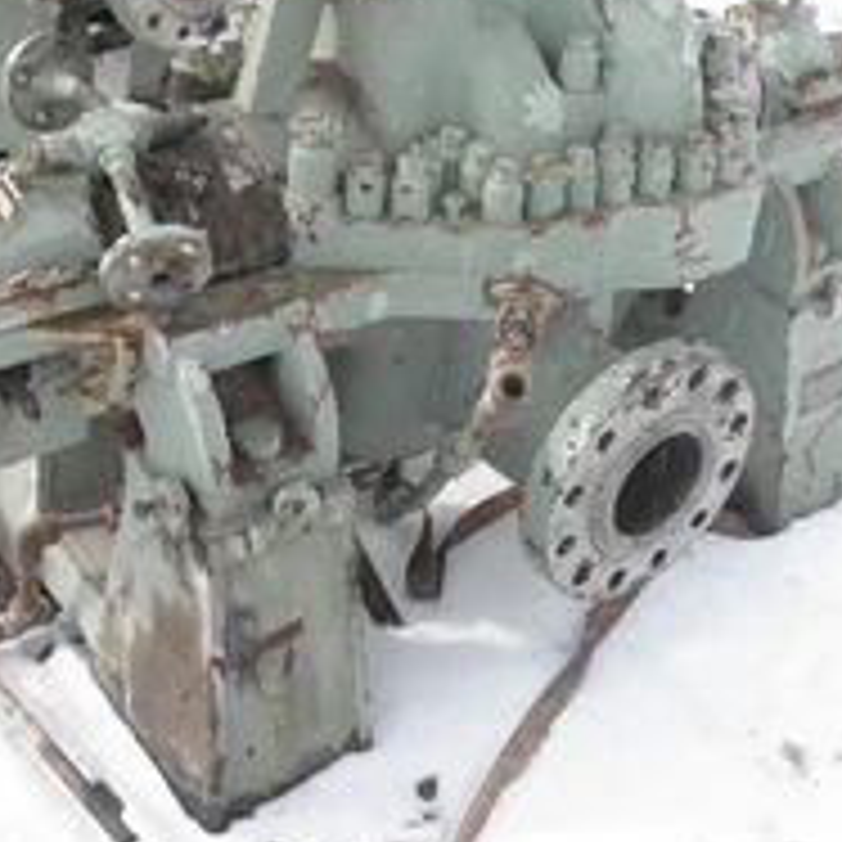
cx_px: 423
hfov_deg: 32.2
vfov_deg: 32.1
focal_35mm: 53
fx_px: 1459
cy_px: 320
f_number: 8.5
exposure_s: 1/100
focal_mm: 5
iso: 64
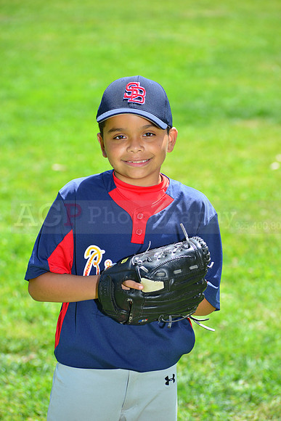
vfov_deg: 12.8
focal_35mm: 160
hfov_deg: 8.6
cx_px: 140
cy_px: 210
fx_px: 1872
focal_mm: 160
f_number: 8
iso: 200
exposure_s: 1/200
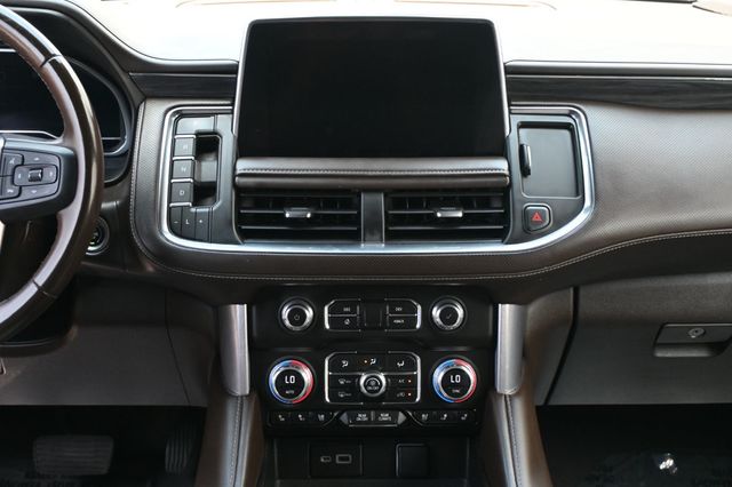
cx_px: 366
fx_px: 930
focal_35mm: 46
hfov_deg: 43.0
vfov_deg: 29.4
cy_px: 244
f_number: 4.8
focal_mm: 30.5
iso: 900
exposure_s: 1/125
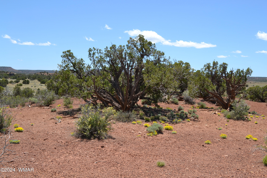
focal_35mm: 39
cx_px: 134
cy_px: 89
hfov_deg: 49.6
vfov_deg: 34.2
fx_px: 289
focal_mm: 26
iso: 100
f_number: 9
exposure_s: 1/200
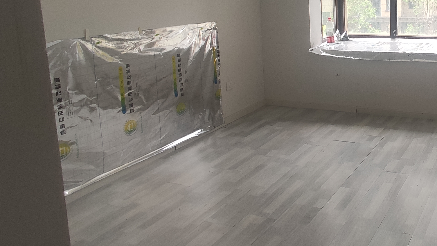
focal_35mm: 32
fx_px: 371
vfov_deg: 34.8
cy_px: 30
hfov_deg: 54.7
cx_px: 377
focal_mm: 2.25
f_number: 2.2
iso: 128
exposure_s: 1/100
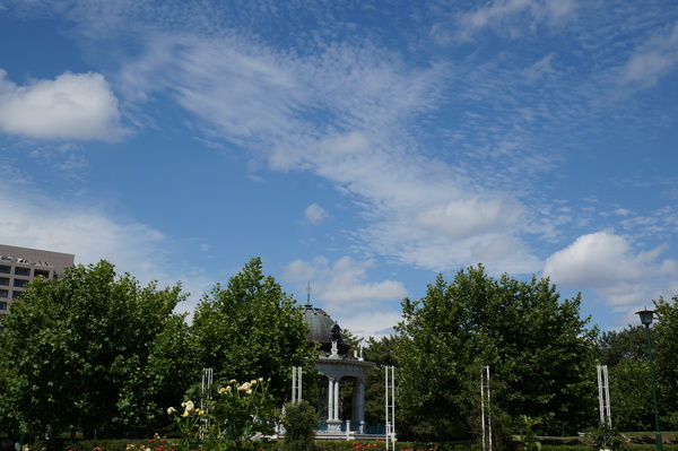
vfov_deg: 29.8
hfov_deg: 43.6
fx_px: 847
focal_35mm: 45
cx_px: 339
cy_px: 226
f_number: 9
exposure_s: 1/400
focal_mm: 30
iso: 100
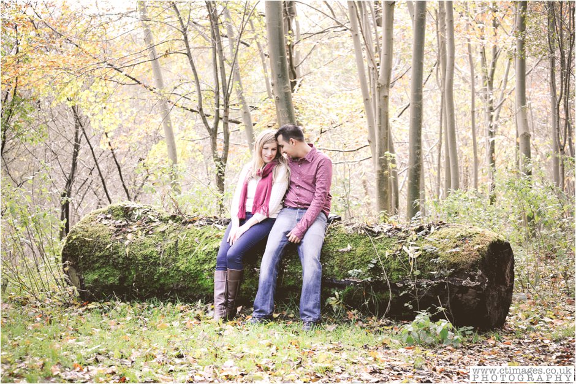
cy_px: 192
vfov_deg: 16.1
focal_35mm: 85
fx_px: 1359
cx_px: 288
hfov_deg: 23.9
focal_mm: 85
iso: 800
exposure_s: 1/125
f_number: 6.3
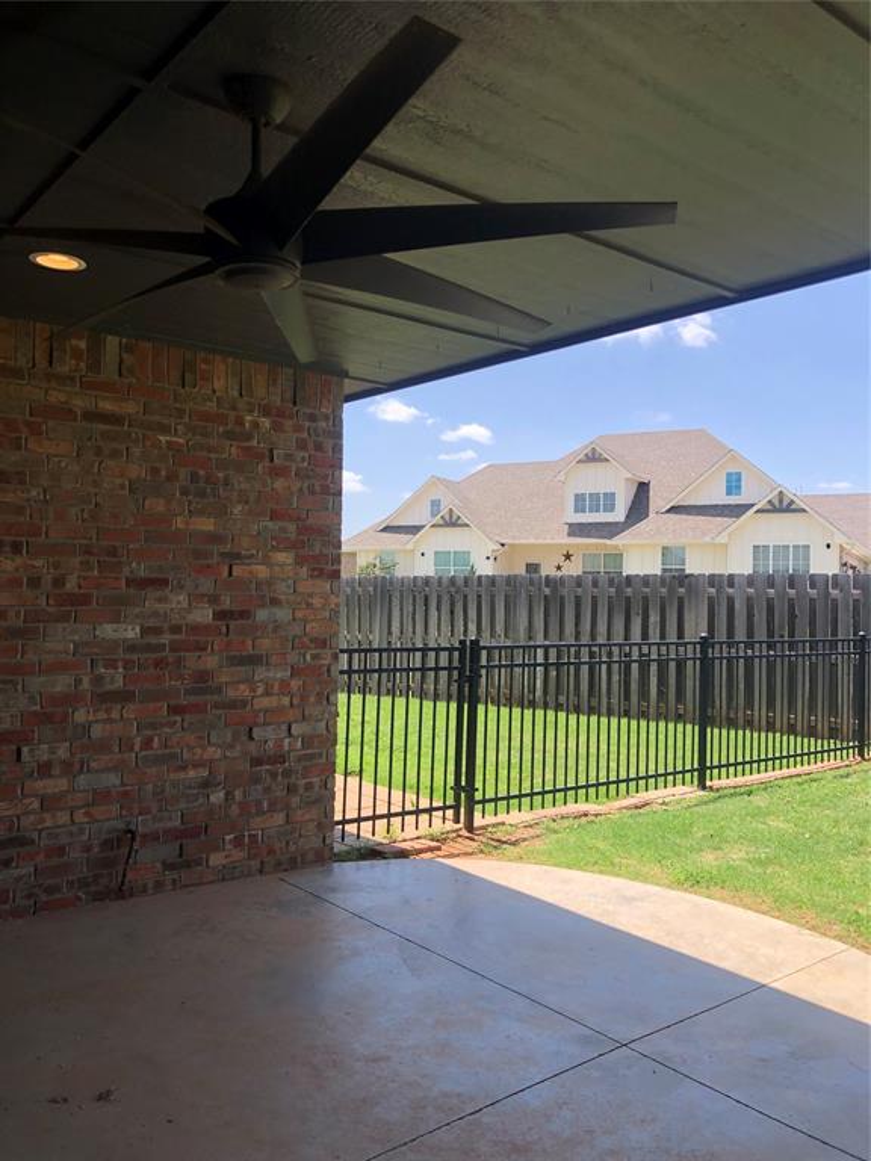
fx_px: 939
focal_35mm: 28
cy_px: 580
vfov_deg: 63.4
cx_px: 436
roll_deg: -1.0
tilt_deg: +1.7
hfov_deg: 49.7
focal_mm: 3.99
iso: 20
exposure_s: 1/917
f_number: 1.8
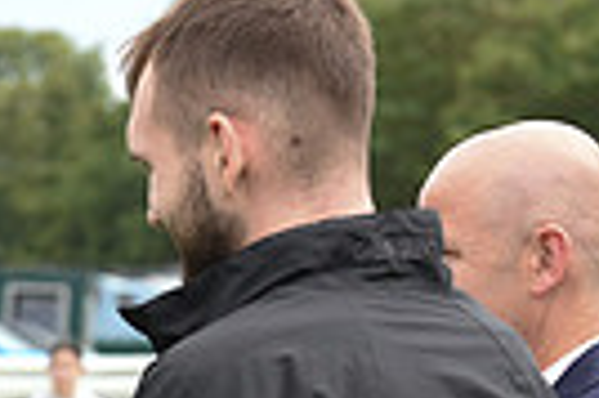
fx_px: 7362
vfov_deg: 3.1
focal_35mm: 443
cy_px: 740
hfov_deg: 4.6
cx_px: -393
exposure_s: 1/800
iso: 640
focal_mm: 102
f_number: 5.6
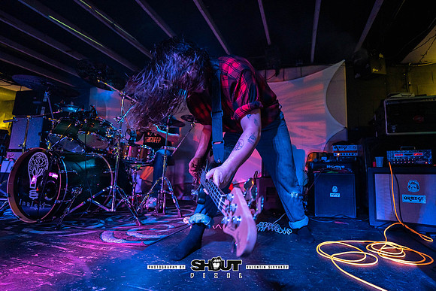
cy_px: 147
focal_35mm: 16
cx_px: 254
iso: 1600
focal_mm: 14
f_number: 2.8
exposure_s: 1/250
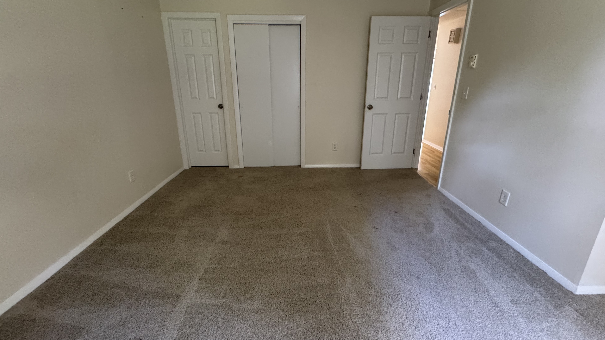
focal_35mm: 16
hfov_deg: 99.4
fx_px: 257
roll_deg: +1.0
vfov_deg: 67.1
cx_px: 301
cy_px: 164
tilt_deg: -17.6
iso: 800
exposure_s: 1/60
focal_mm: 2.22
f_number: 2.2
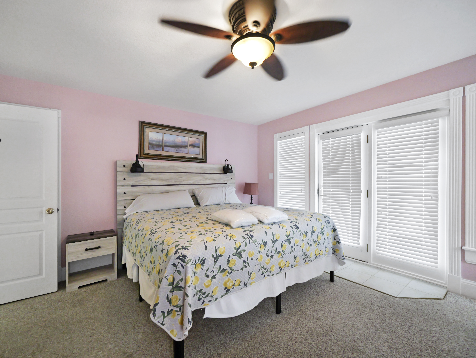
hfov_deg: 102.0
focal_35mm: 14
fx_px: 193
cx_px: 238
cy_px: 179
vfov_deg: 85.7
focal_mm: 7
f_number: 2.8
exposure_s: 1/125
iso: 1000
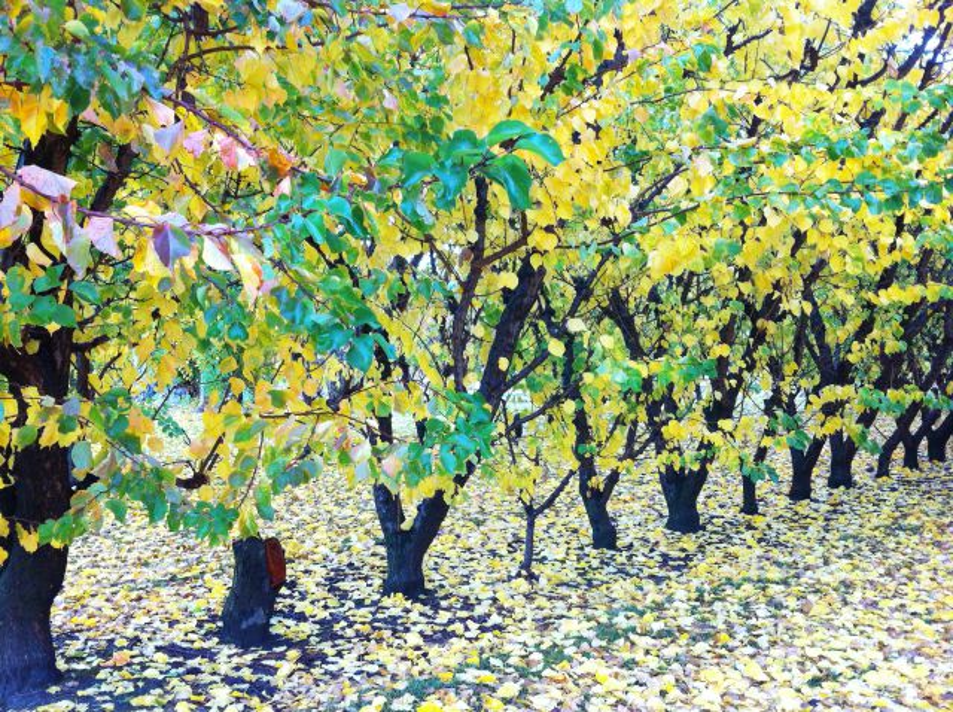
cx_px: 476
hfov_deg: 52.7
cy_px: 356
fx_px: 962
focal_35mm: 35
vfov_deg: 40.6
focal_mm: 3.85
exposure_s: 1/40
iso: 80
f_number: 2.8
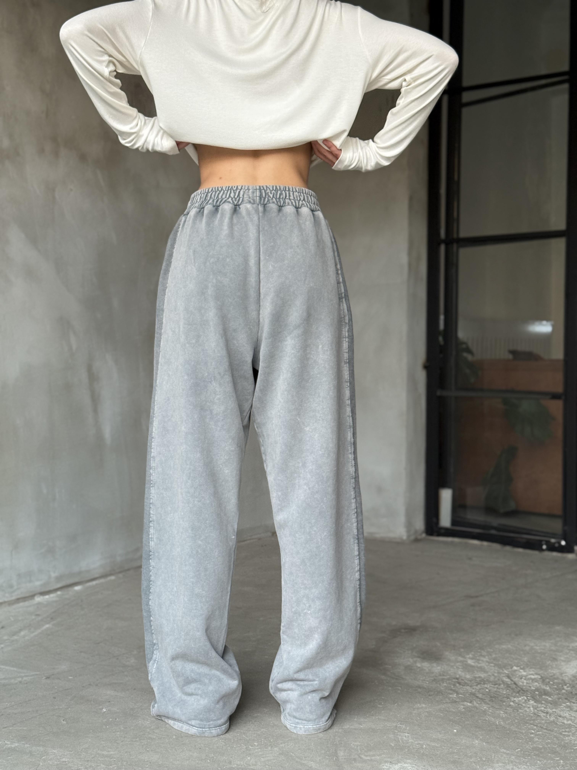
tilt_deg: -2.1
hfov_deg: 30.3
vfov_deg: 39.7
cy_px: 385
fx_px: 1067
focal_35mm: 48
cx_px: 288
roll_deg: -0.3
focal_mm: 6.76
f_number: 1.78
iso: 250
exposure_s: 1/60
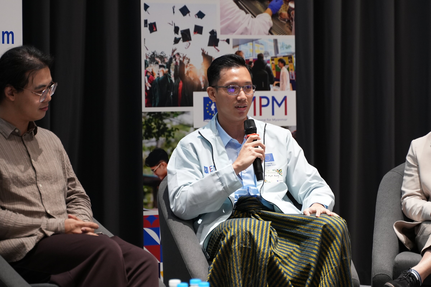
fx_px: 1341
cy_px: 144
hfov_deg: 18.3
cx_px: 216
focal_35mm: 112
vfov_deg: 12.2
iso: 1600
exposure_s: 1/125
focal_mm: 75
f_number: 2.8
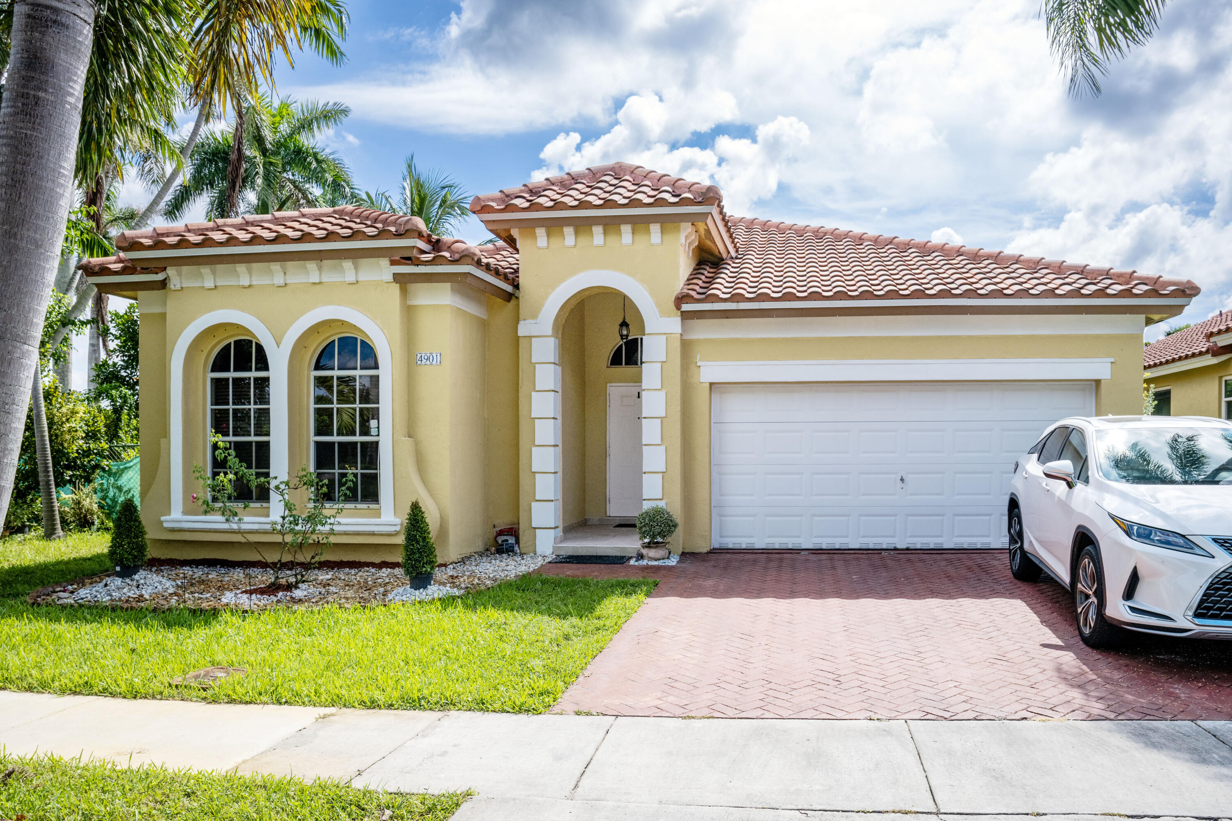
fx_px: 821
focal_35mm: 24
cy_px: 410
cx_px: 616
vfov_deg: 53.1
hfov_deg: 73.7
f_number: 8
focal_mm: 24
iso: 400
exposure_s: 1/800
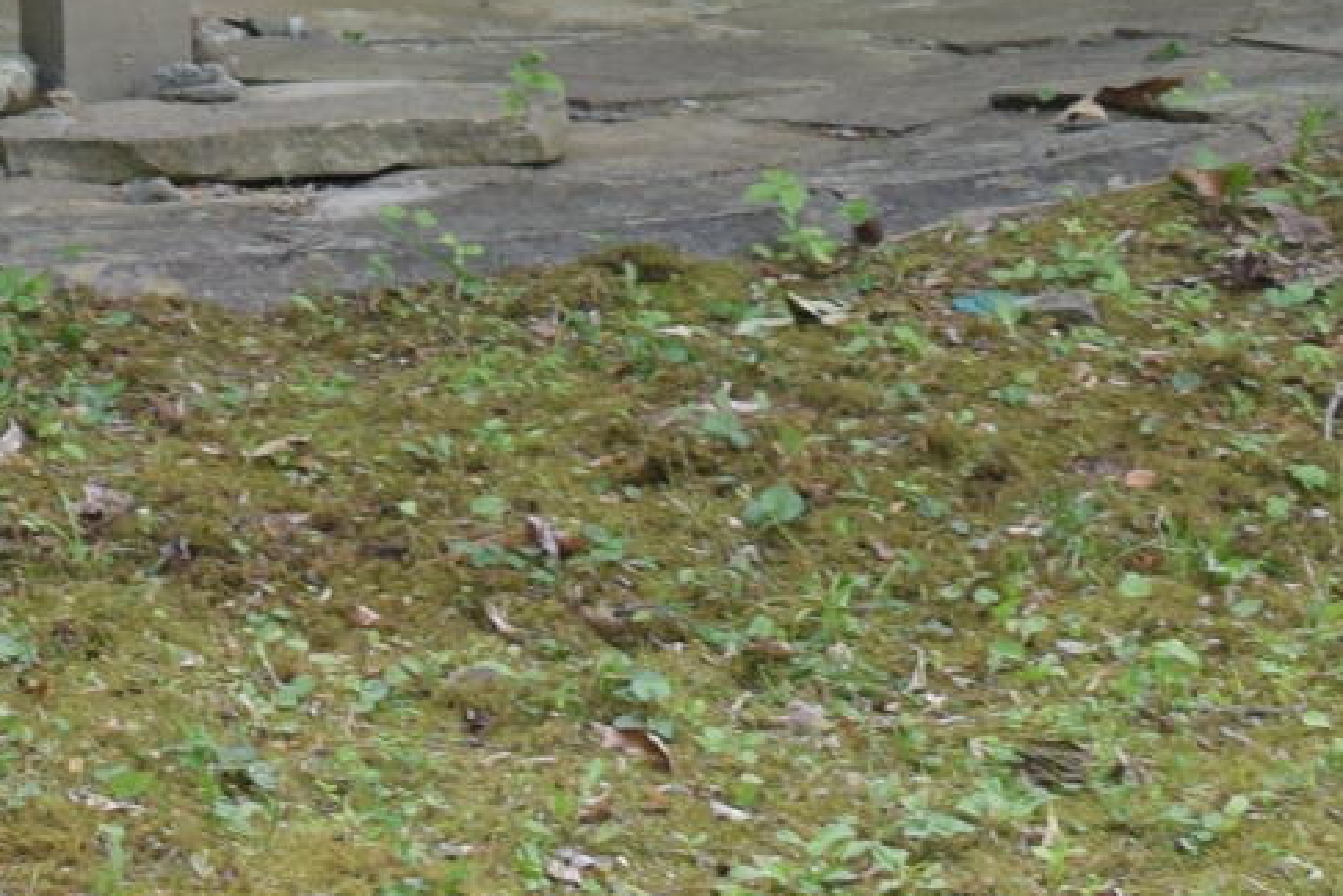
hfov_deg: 11.1
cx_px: 500
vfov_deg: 6.8
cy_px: -1717
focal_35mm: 185
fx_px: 6901
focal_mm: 20
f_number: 5.6
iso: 400
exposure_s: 1/125
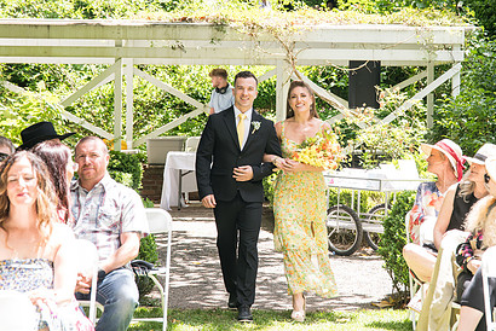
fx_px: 1365
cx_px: 292
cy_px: 113
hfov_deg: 20.6
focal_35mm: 99
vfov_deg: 13.8
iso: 400
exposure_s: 1/320
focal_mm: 70
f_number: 4.5
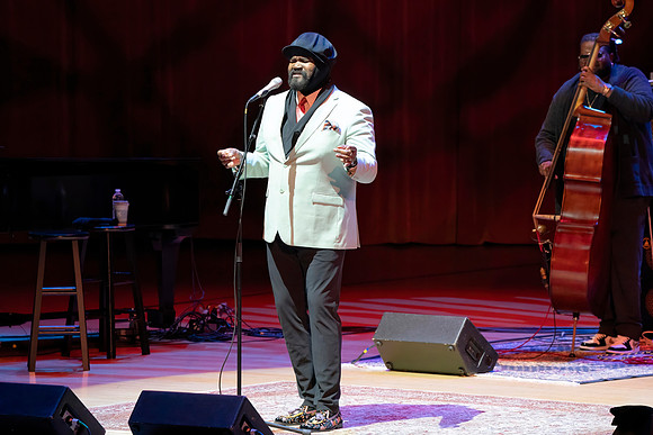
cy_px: 218
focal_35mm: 268
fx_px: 4862
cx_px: 326
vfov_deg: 5.1
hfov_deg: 7.7
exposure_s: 1/250
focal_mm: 268
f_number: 7.1
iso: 6400
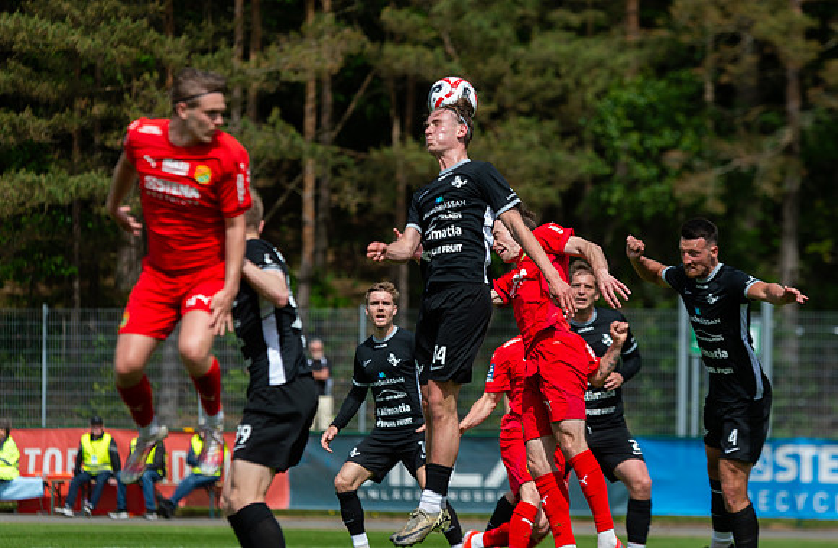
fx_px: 5418
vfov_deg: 5.8
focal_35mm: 234
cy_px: 225
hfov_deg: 8.8
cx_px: 352
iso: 180
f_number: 4
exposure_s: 1/1600
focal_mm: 185
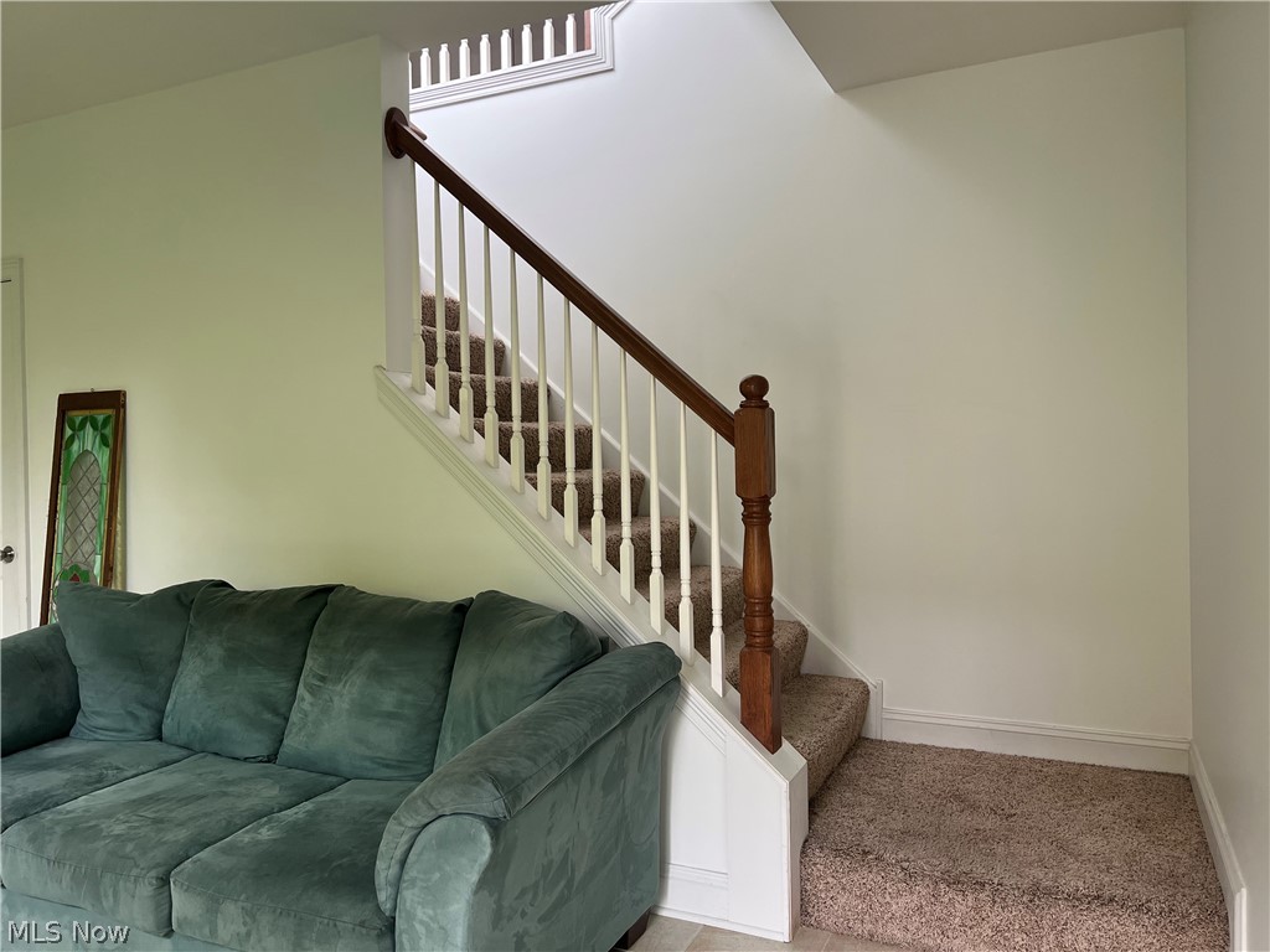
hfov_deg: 67.3
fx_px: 954
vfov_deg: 53.1
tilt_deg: +0.1
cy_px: 476
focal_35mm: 26
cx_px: 635
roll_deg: +0.9
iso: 100
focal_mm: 5.7
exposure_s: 1/121
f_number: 1.5
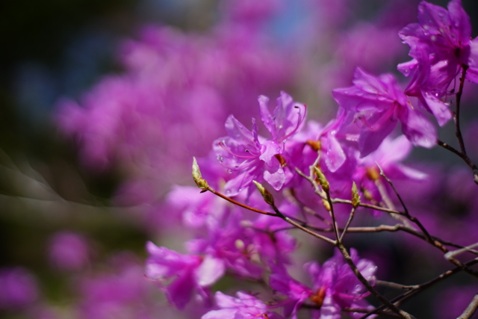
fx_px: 664
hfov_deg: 39.6
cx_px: 239
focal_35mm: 50
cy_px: 160
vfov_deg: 27.0
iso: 100
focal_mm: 50
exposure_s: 1/4000
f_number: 2
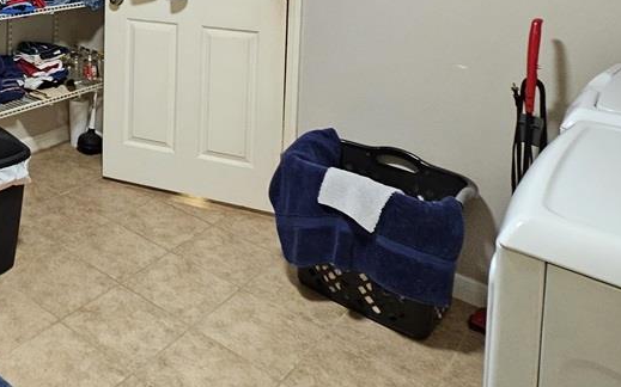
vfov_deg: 31.5
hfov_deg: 49.3
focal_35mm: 34
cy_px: -70
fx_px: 575
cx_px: 41
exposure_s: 1/40
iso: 400
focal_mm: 2.2
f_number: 2.2
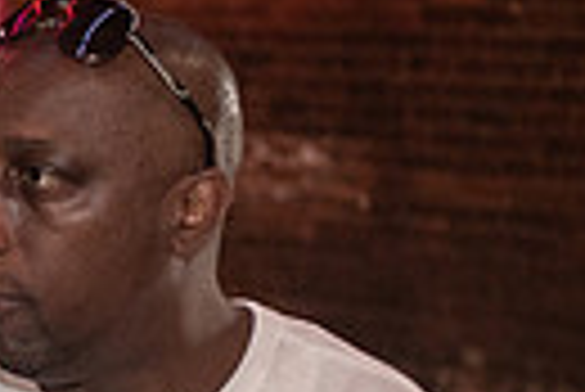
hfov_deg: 9.2
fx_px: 3481
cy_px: 354
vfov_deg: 6.4
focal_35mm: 214
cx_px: -441
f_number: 3.2
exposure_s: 1/50
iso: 1600
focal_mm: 48
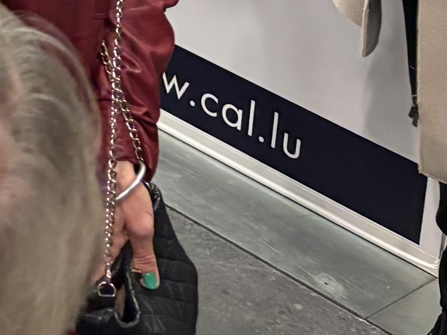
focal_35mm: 140
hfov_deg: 11.9
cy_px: -523
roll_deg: +0.1
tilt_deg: -10.7
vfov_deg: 9.3
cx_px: -561
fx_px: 1808
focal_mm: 5.96
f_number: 1.6
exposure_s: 1/50
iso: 250
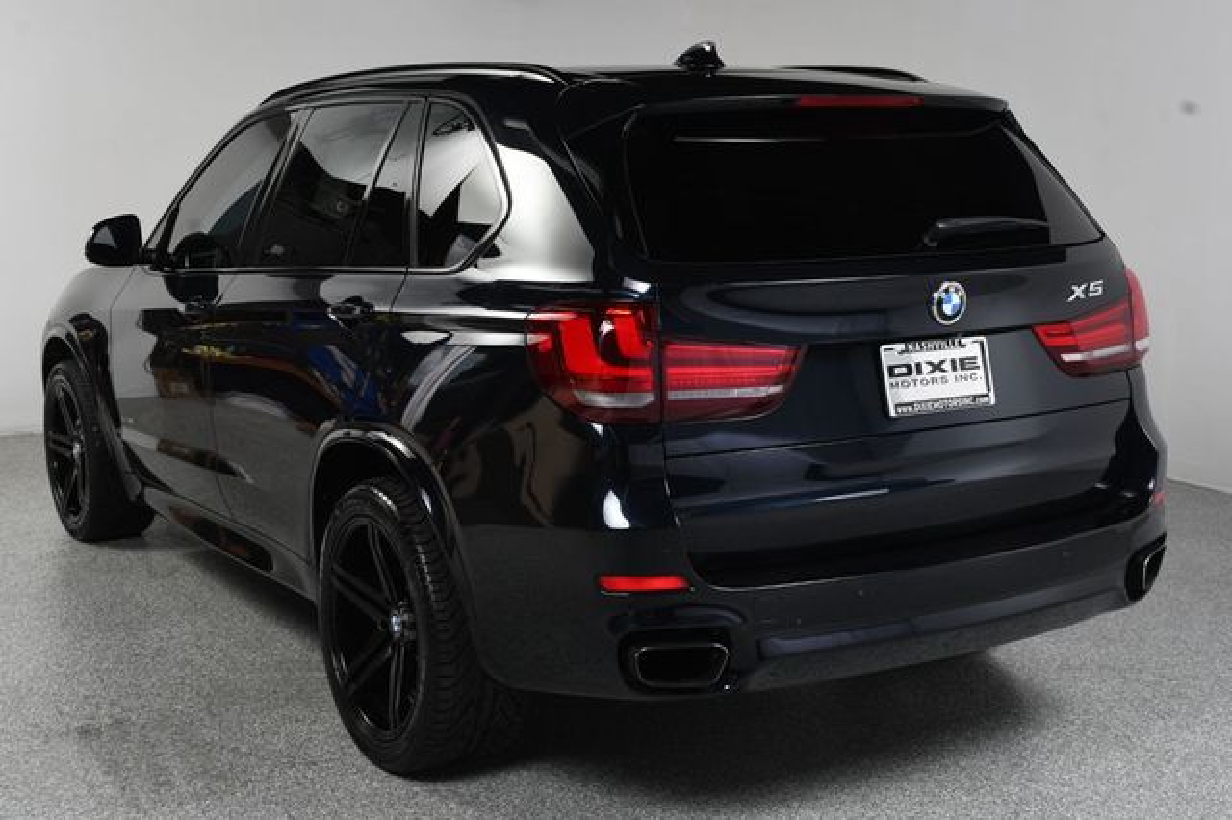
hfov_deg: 41.1
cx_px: 616
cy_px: 410
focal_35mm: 48
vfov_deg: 28.0
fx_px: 1642
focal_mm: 32
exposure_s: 1/160
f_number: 10
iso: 100
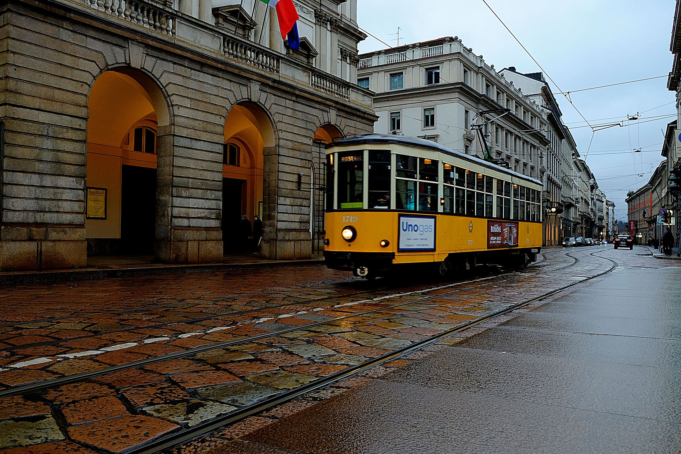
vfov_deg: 45.0
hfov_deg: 63.7
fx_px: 549
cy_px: 227
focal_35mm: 29
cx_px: 340
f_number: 4.5
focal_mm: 19.6
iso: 1000
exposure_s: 1/90
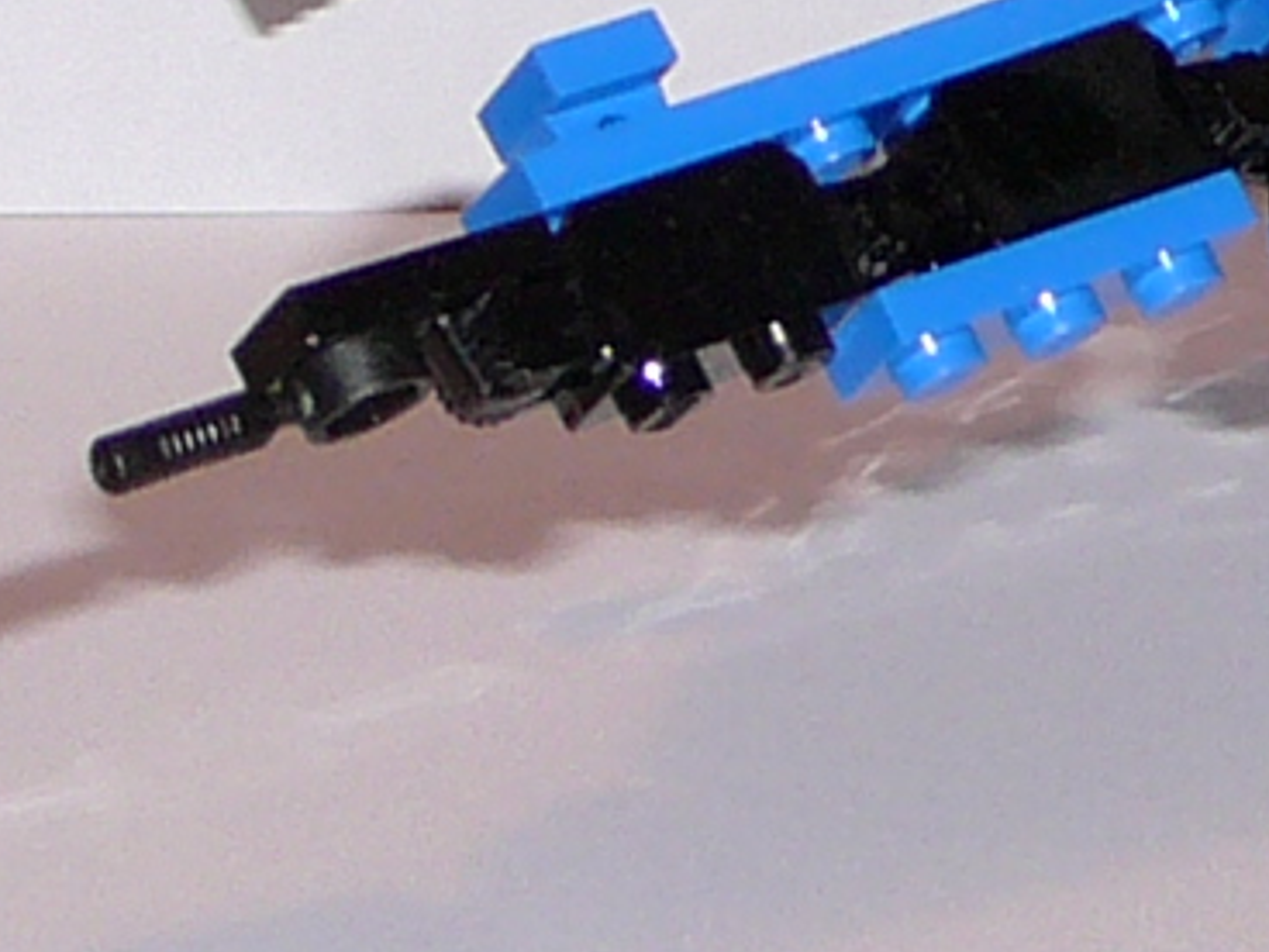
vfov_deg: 4.6
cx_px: 1545
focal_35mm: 322
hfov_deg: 6.1
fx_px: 11804
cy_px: -859
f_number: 3.5
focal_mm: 8.7
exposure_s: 1/30
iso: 100
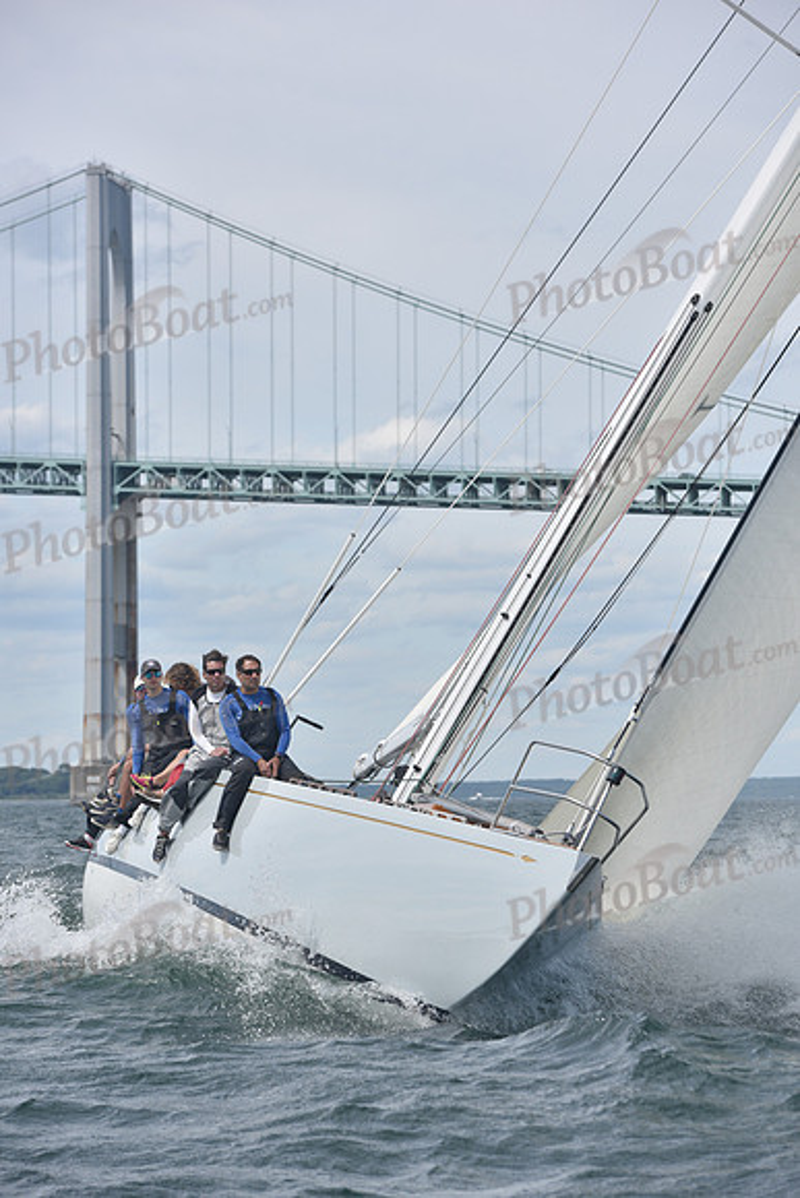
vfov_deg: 16.4
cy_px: 599
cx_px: 400
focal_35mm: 125
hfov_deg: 11.0
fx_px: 4164
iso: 320
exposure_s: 1/800
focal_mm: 125
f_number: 7.1
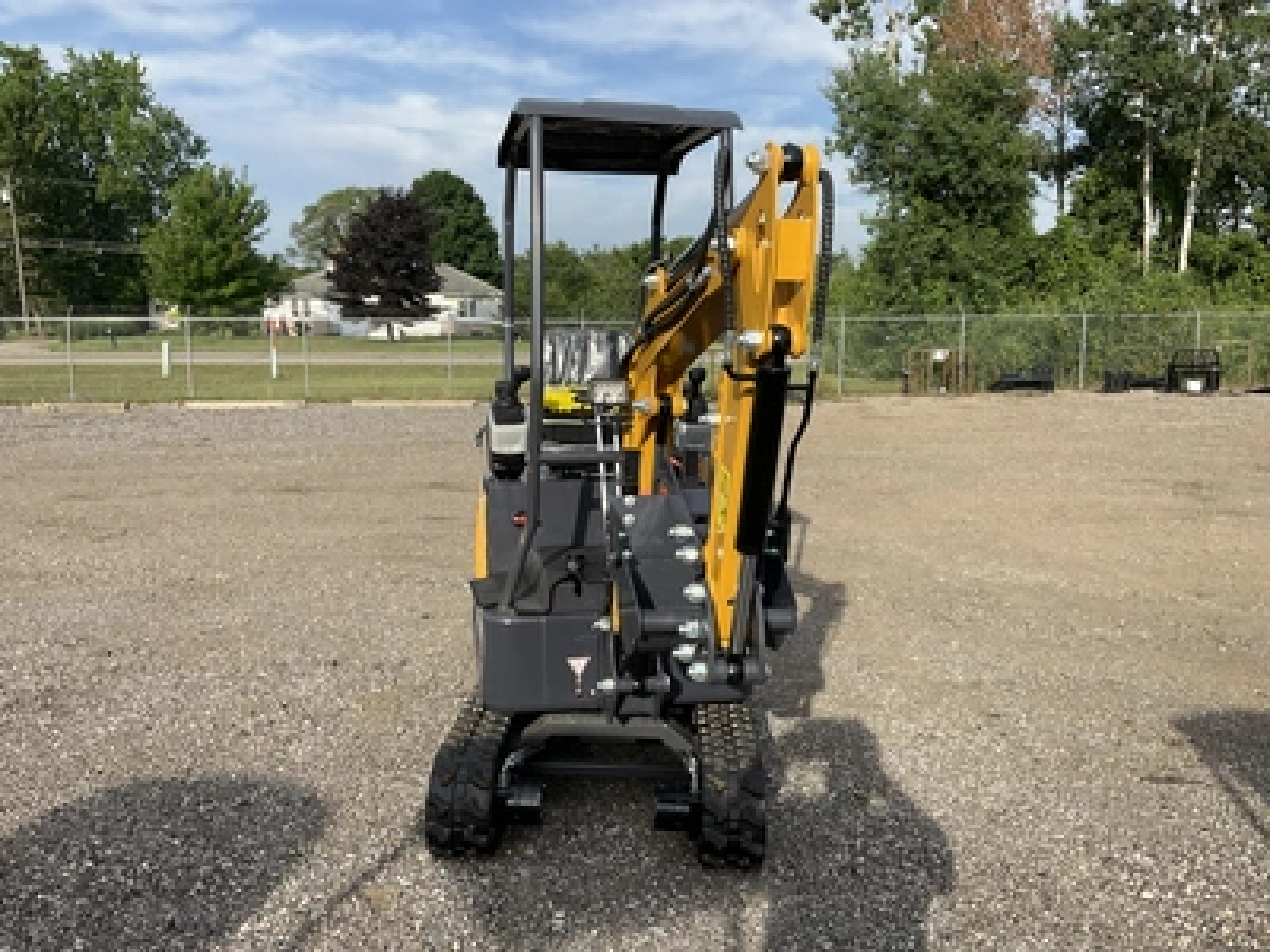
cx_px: 635
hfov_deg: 61.7
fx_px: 1064
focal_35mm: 29
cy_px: 476
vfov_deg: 48.2
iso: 25
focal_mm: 3
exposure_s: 1/1195
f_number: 1.8
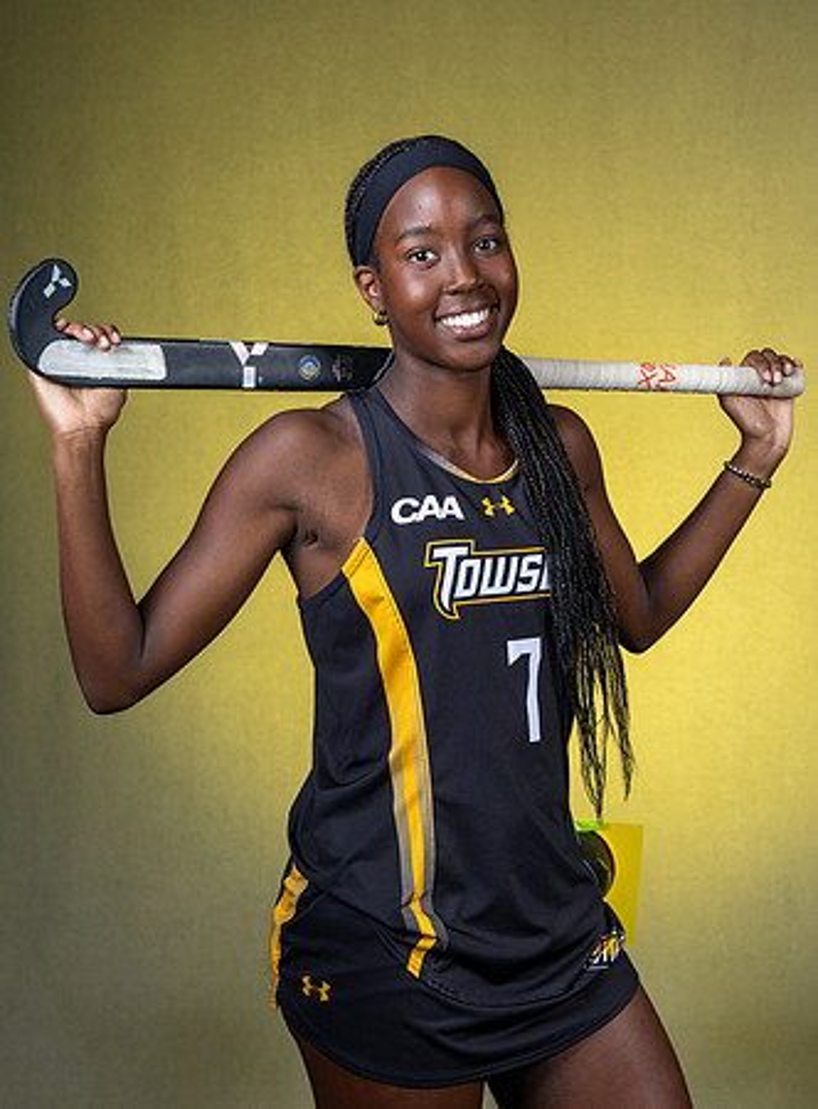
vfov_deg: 26.4
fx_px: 2360
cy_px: 555
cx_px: 595
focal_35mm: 74
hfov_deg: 19.6
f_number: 7.1
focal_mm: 51
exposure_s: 1/160
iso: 100
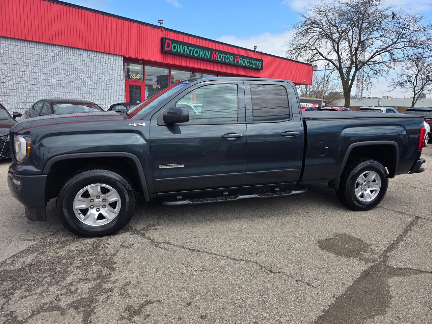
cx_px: 216
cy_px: 162
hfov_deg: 73.9
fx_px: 287
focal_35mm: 23
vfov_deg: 58.9
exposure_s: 1/3972
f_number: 1.7
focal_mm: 6.3
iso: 80
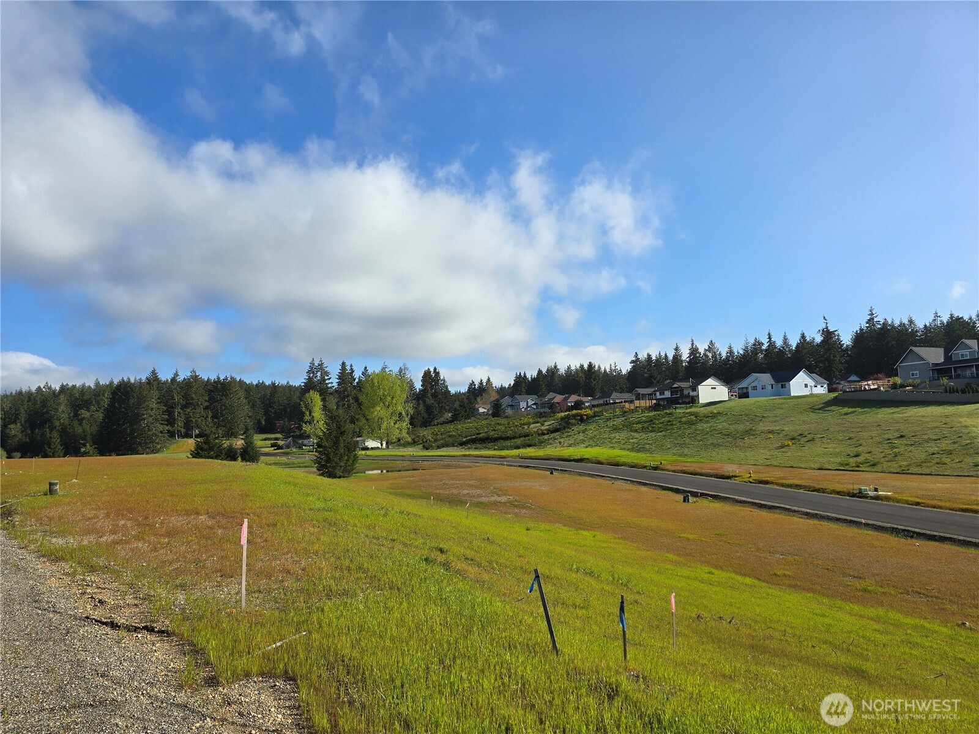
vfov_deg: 58.9
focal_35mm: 23
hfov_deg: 73.9
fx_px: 650
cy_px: 367
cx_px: 490
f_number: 1.7
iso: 12
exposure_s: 1/897
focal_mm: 6.3
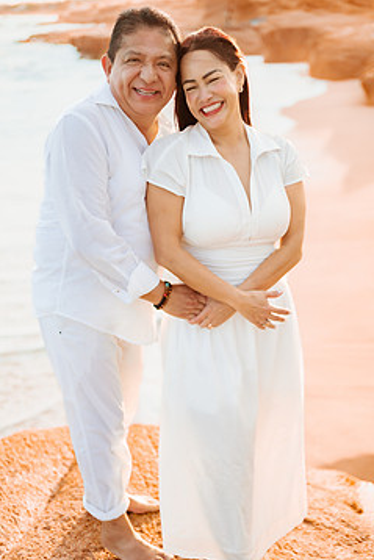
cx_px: 208
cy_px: 324
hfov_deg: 30.5
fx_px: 685
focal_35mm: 44
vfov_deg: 44.3
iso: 100
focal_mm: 35
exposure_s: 1/1600
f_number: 1.4
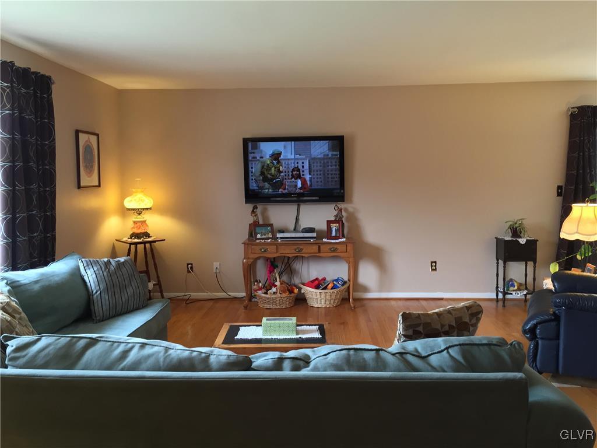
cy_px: 224
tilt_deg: -5.5
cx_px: 298
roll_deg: -0.1
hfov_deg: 61.7
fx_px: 500
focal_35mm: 29
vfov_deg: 48.2
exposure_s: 1/30
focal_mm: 4.15
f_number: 2.2
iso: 125
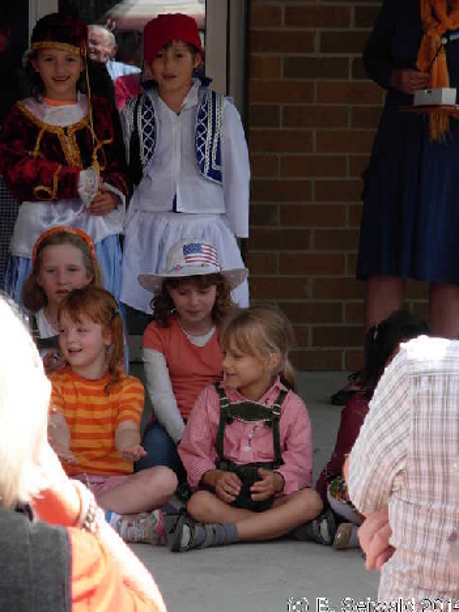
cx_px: 230
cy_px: 305
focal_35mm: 195
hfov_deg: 7.6
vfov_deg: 10.1
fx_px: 3448
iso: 79
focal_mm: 31.4
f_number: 5
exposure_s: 1/144
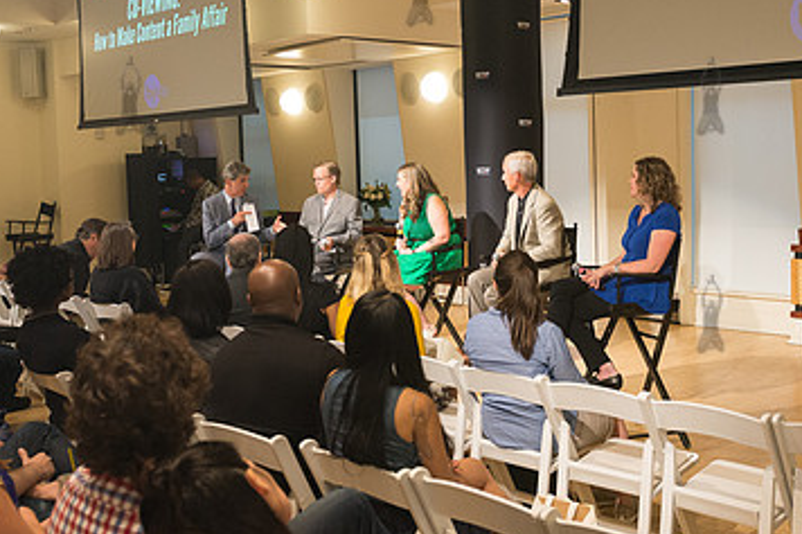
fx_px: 980
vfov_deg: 30.4
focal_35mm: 44
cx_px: 419
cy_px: 204
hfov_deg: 44.5
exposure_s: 1/160
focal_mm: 27
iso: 2500
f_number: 4
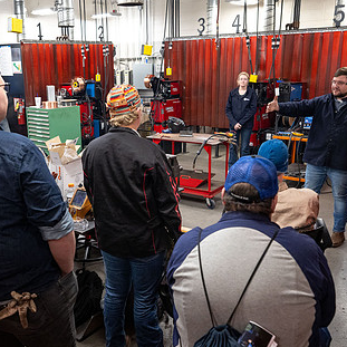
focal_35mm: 38
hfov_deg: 43.4
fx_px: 431
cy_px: 186
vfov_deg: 43.8
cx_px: 123
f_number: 3.2
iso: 1600
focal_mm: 24
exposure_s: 1/320
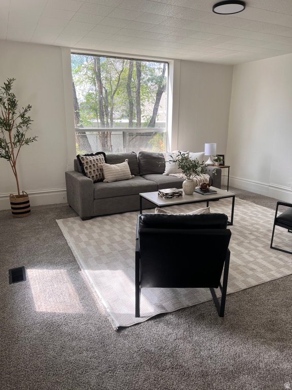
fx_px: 292
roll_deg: -0.9
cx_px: 146
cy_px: 195
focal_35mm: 26
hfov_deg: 53.1
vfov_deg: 67.3
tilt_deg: -14.4
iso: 50
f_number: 1.5
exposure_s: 1/365
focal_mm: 5.7
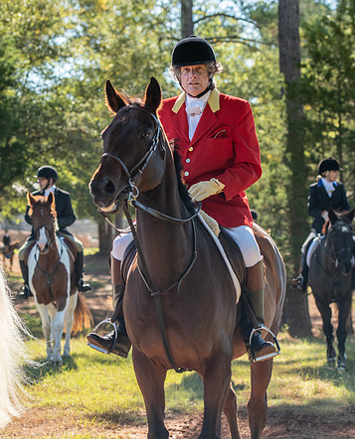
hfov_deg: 12.8
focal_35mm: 121
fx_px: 1580
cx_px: 224
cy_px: 225
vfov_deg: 15.8
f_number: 4
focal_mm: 80
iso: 200
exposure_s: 1/320
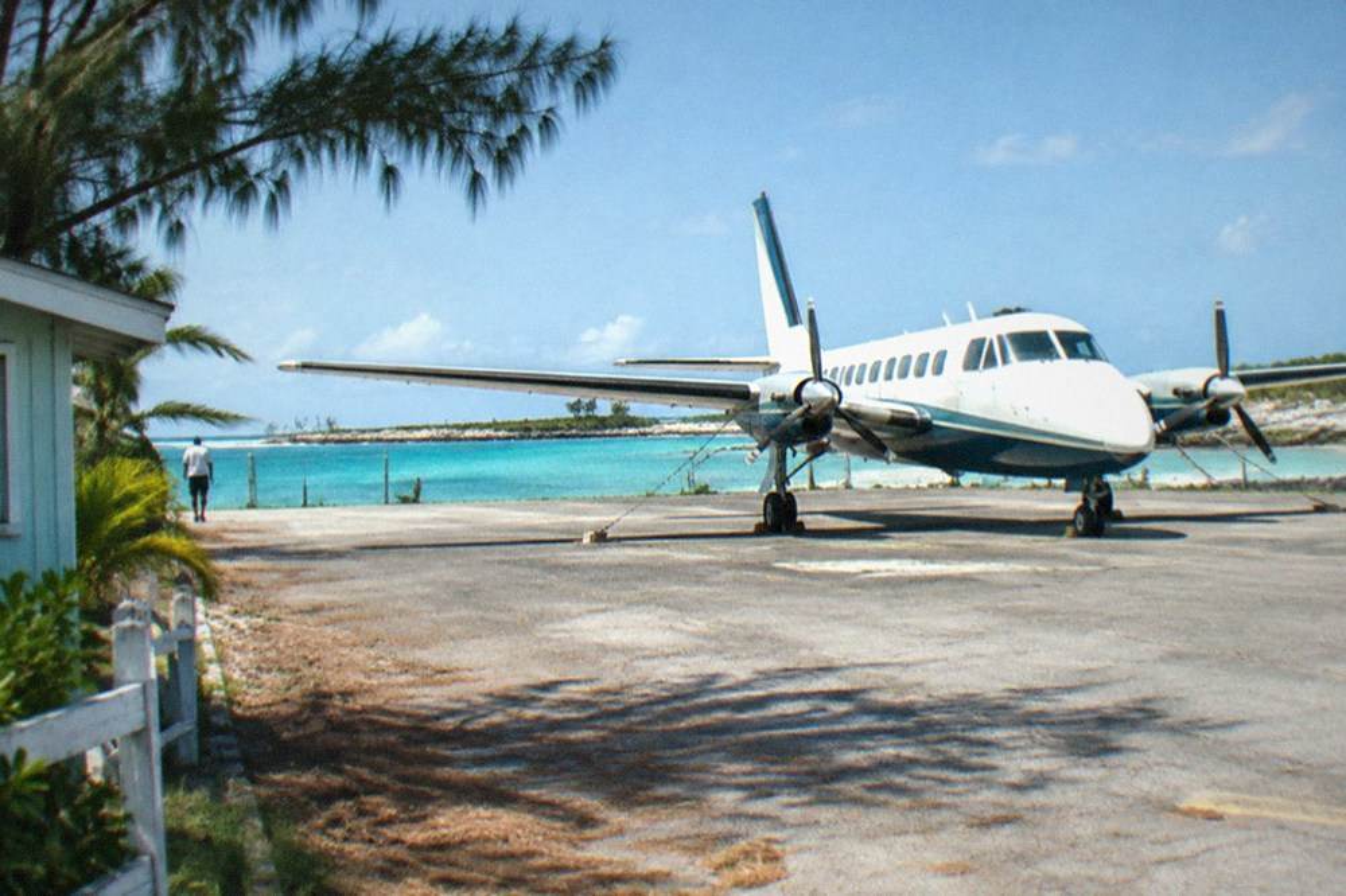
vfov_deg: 28.1
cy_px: 448
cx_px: 673
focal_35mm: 48
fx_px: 1794
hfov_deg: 41.1
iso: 320
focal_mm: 48
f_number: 5.6
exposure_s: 1/500
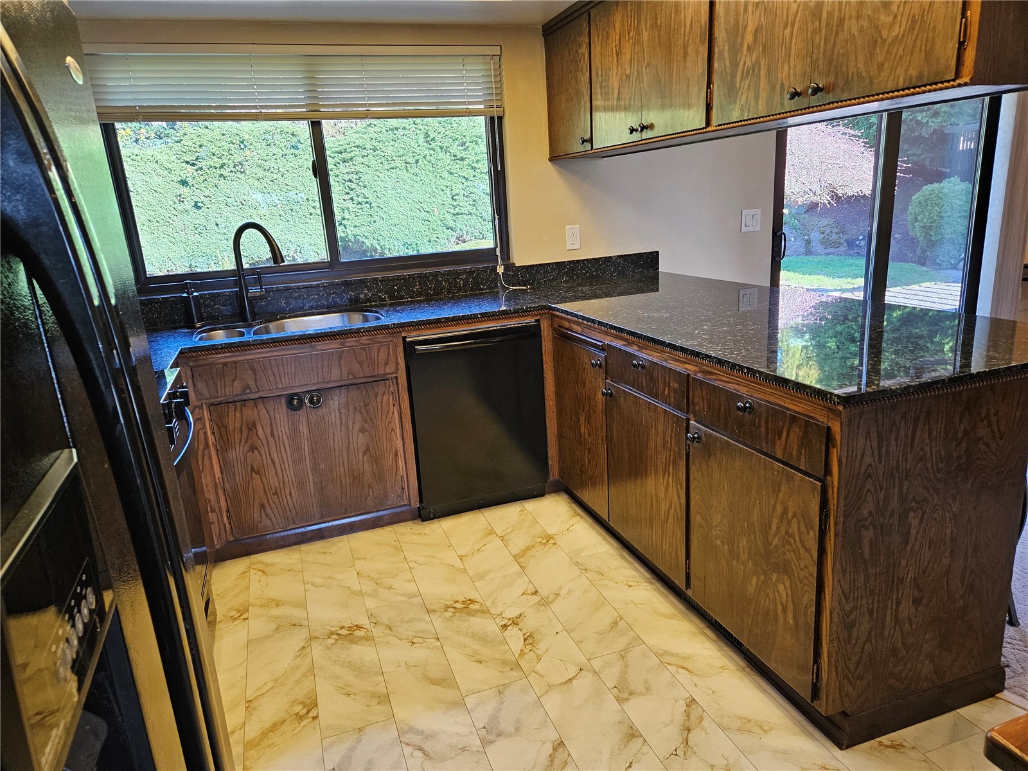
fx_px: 683
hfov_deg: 73.9
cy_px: 386
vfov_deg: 58.9
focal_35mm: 23
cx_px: 514
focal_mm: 5.4
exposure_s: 1/120
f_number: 1.8
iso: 200
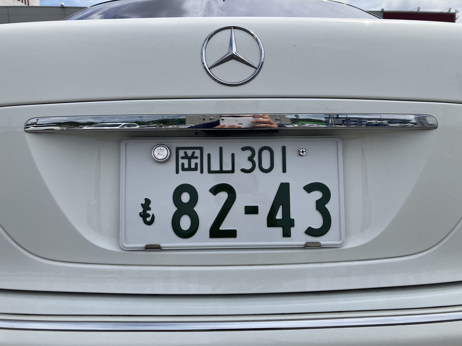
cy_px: 173
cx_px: 231
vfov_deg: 49.7
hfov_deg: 63.4
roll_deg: +0.7
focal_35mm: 28
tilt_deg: -9.2
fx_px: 374
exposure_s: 1/2857
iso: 32
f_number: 1.8
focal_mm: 3.99
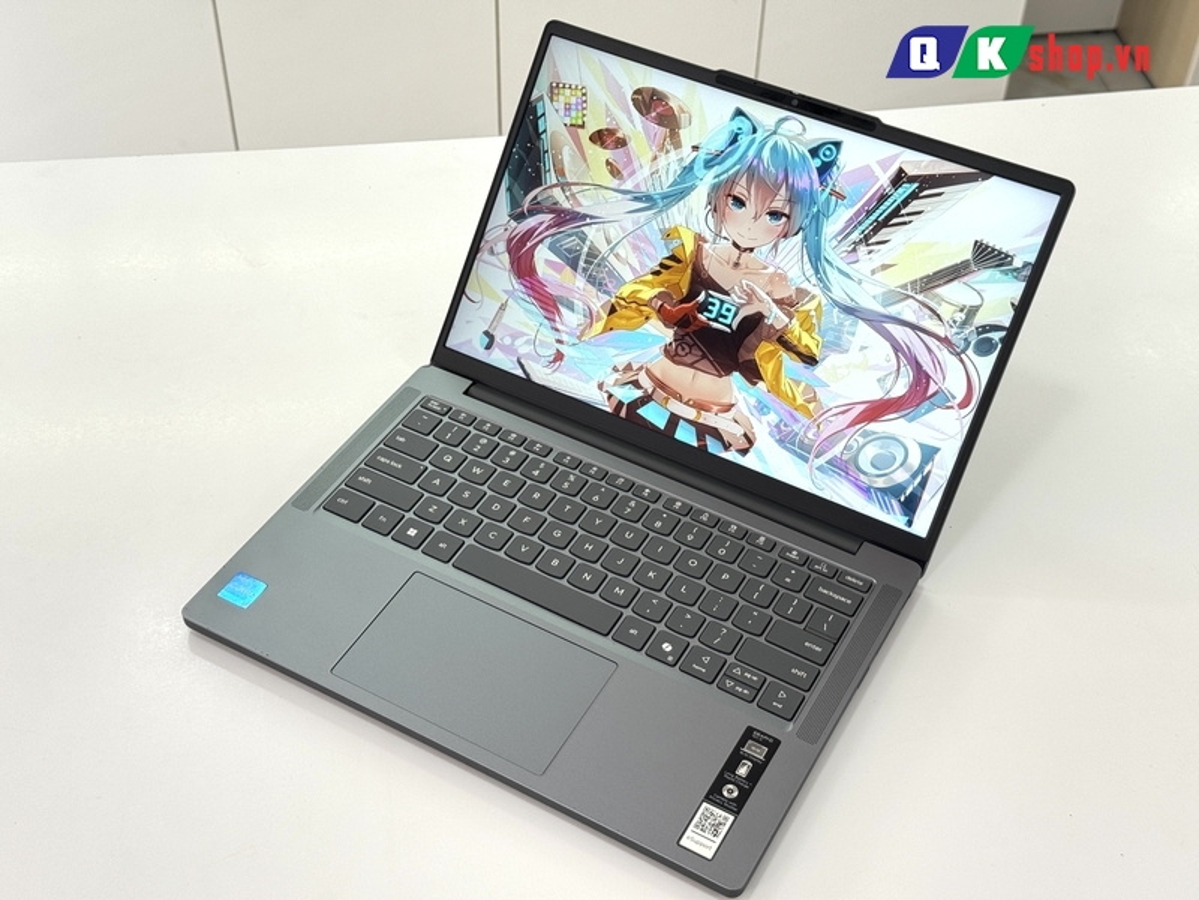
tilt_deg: -44.7
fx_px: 1663
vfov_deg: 30.3
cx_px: 600
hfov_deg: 39.7
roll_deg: -0.4
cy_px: 450
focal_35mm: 48
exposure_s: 1/100
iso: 50
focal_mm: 6.76
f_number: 1.78
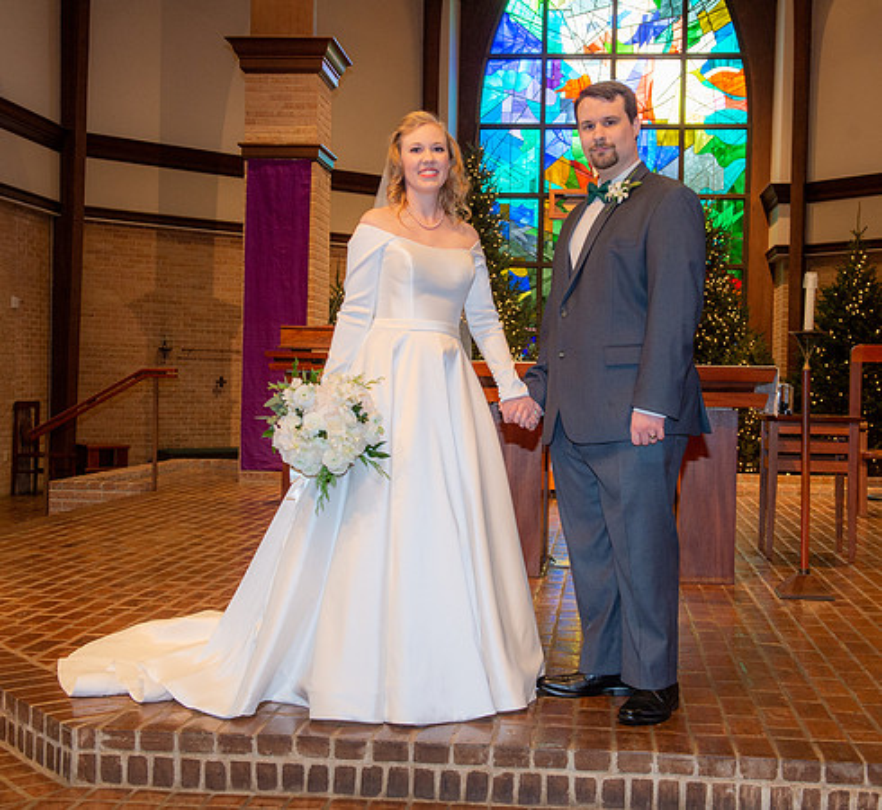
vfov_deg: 34.5
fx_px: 1305
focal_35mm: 47
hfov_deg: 37.3
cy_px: 404
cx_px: 482
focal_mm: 38
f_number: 5.6
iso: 1600
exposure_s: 1/125
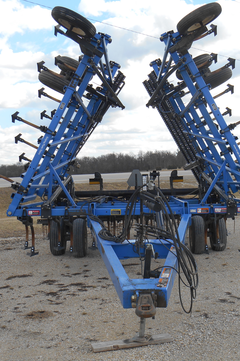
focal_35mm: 49
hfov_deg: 27.5
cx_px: 146
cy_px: 180
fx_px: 490
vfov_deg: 40.3
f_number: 3.7
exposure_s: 1/400
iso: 80
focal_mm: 6.3
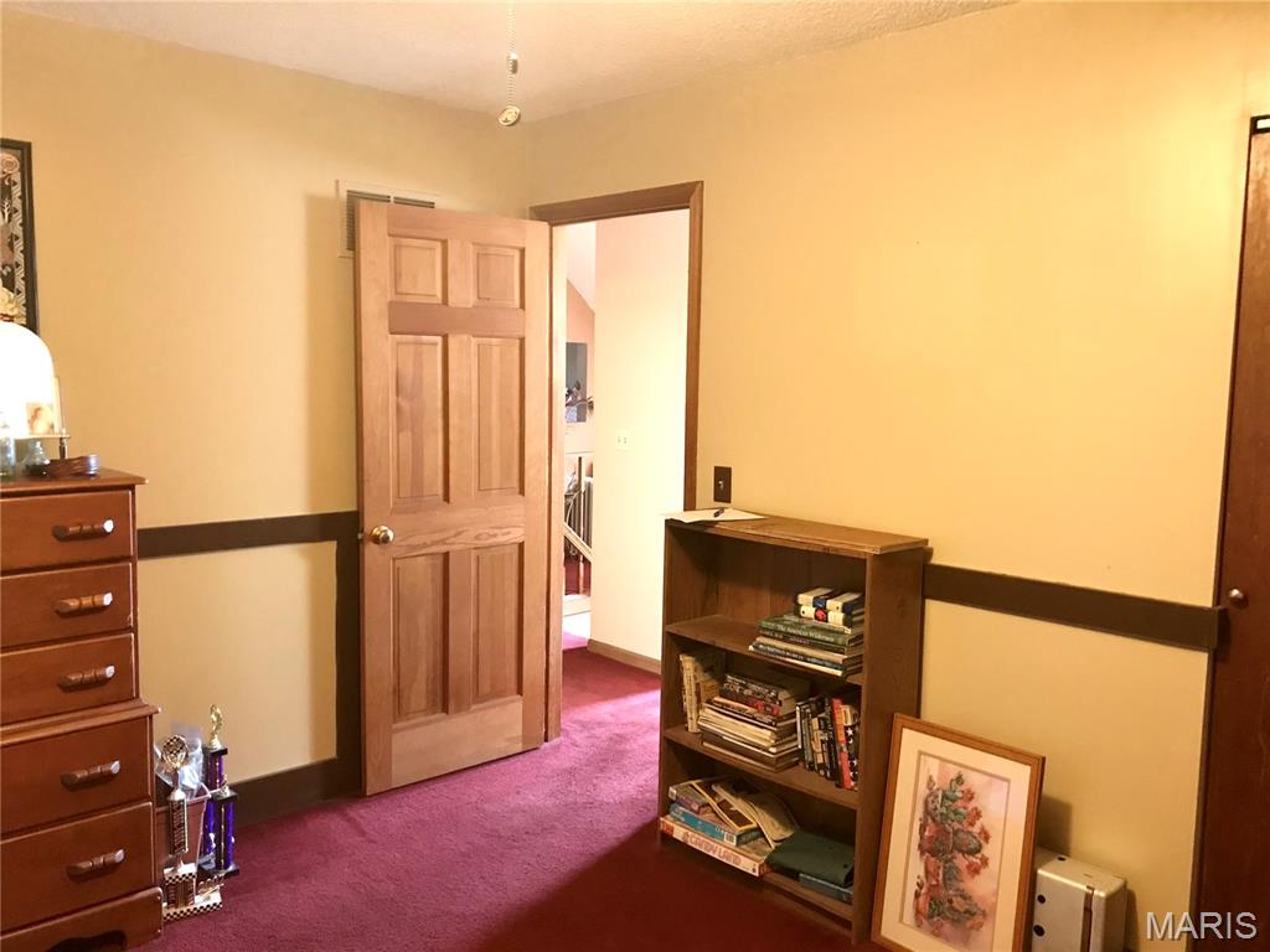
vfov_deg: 49.7
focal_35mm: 28
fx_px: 1027
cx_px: 635
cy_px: 476
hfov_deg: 63.4
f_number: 1.8
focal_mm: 3.99
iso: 100
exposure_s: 1/5
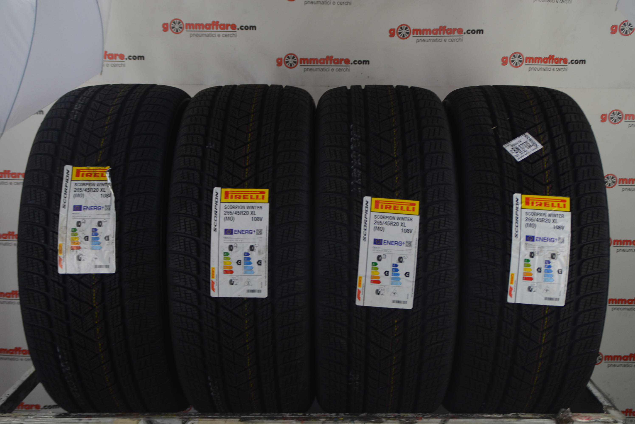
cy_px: 212
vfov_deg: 31.9
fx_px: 741
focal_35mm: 42
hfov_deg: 46.4
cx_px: 318
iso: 450
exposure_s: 1/60
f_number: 4
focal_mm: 28
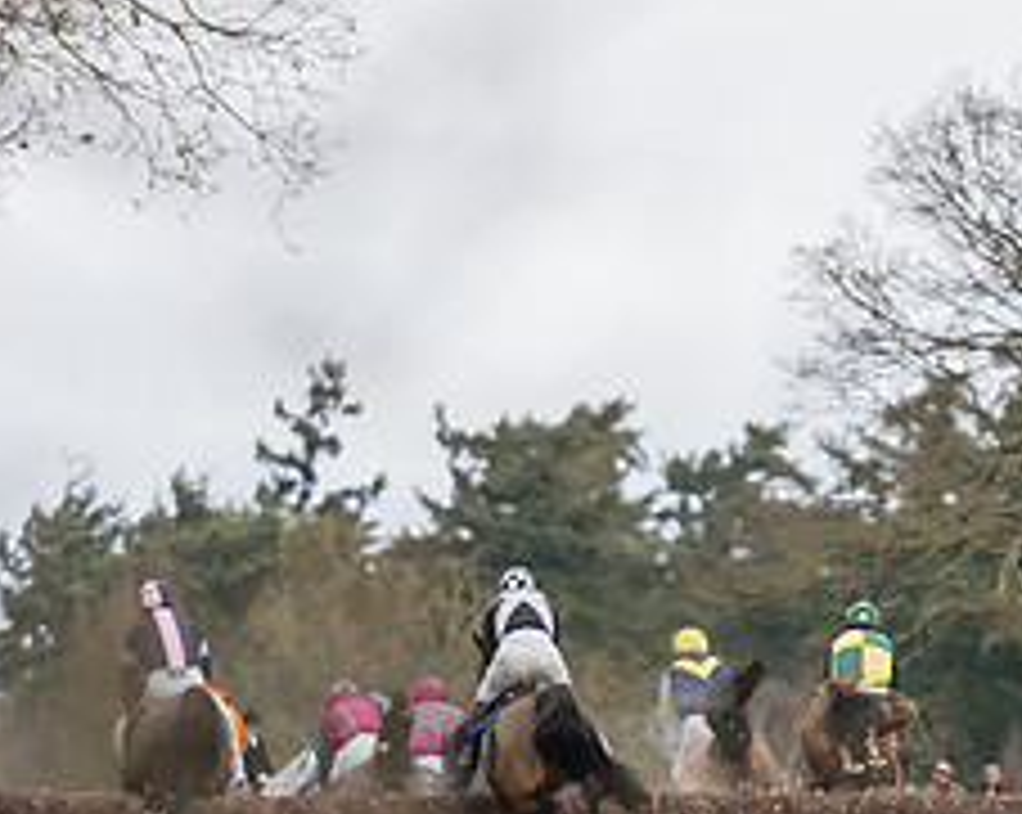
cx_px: 587
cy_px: 620
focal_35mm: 936
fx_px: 28275
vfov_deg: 1.7
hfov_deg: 2.1
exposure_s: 1/1000
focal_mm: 200
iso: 400
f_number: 2.8
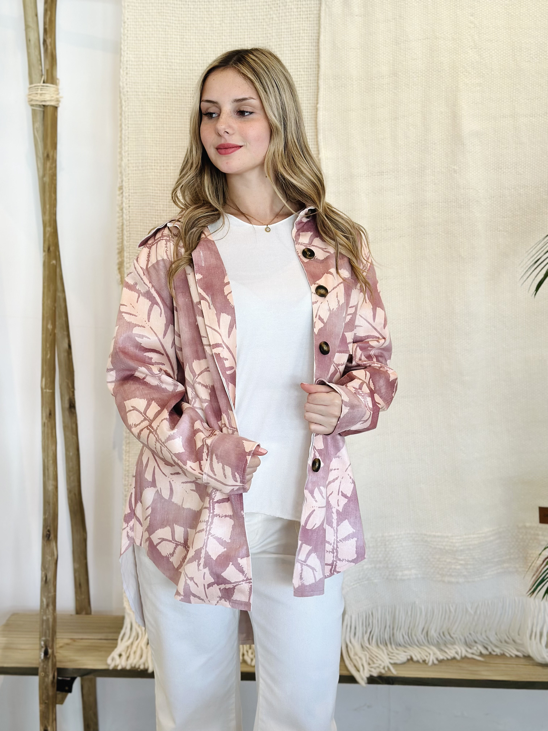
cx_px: 274
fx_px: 1013
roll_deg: -1.3
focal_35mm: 48
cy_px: 366
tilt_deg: -5.4
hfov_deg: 30.3
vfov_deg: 39.7
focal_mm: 6.86
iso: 64
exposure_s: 1/156
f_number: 1.78
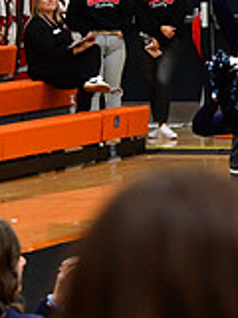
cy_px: 84
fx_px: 3364
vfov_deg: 5.4
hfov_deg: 4.0
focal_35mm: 367
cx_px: 565
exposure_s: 1/500
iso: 4000
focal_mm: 70
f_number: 4
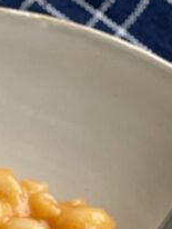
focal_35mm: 258
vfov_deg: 7.4
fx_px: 1706
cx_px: -111
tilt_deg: -84.1
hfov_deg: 5.7
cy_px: 441
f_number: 2
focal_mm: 6
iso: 32
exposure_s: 1/122
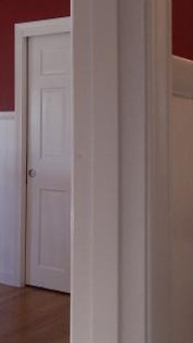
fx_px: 800
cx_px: -118
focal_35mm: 88
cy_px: 107
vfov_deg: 24.0
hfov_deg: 12.9
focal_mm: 6
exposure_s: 1/60
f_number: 3.5
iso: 200
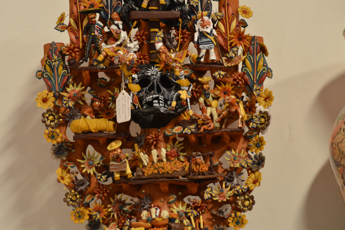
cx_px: 135
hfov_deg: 12.4
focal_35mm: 166
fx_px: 1590
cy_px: 116
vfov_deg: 8.3
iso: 800
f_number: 5
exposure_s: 1/30
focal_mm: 82
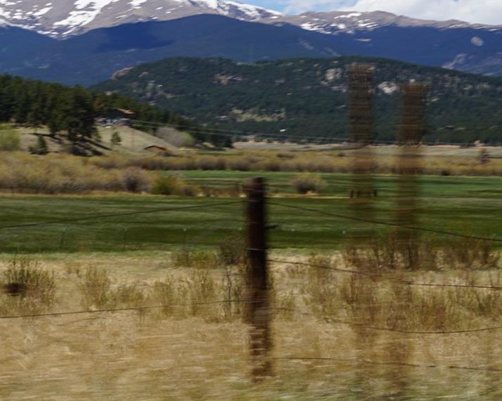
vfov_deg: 11.9
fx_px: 1918
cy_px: 77
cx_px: 18
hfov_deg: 14.7
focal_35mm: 129
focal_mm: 41
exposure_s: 1/200
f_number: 11
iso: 100
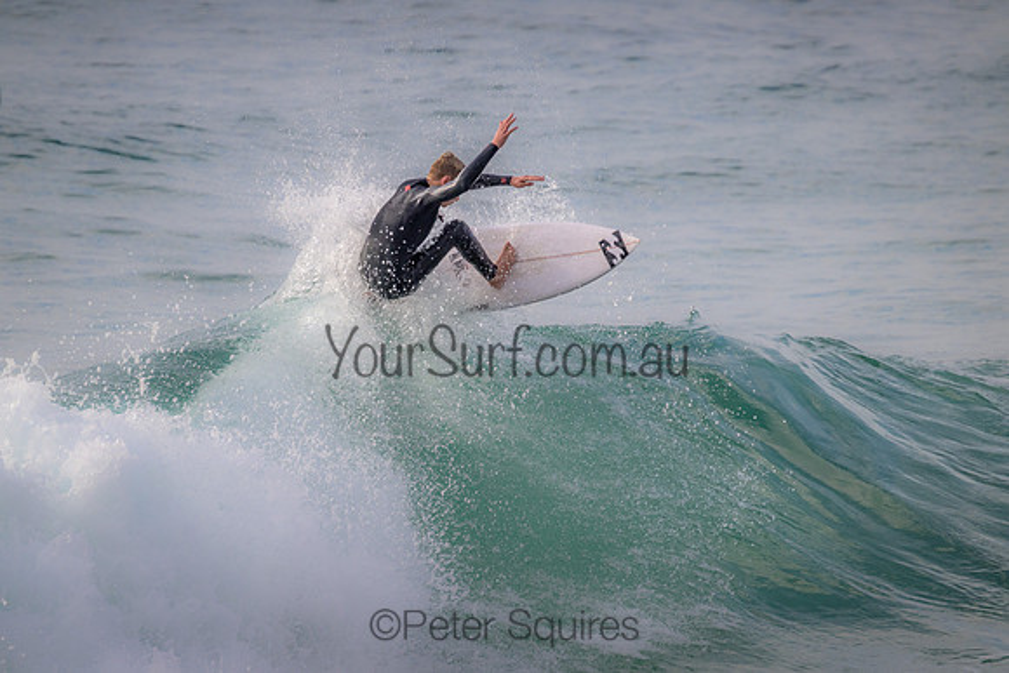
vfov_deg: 1.9
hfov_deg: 2.9
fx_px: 20184
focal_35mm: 720
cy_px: 336
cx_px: 504
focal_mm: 720
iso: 1250
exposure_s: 1/1600
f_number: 11
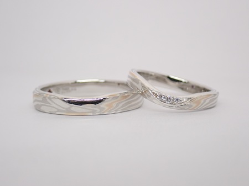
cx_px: 124
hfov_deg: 25.3
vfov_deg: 19.1
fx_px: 554
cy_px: 93
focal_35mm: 77
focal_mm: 13.65
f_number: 4.1
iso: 200
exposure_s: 1/100
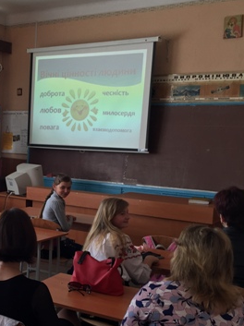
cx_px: 9
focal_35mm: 51
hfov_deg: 27.2
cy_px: 198
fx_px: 480
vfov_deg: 37.4
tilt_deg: -7.9
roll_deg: -3.0
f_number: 2.2
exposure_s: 1/100
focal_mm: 4.15
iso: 50
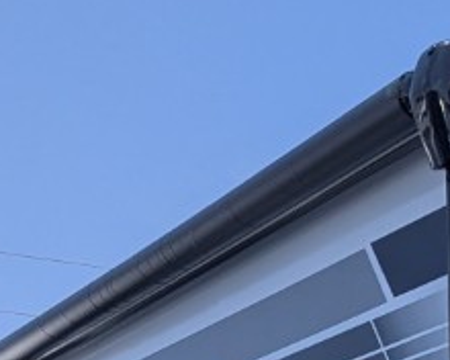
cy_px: 867
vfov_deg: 9.3
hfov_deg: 12.1
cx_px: 754
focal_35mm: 149
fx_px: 1984
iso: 47
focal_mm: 6.81
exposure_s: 1/3906
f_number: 1.85
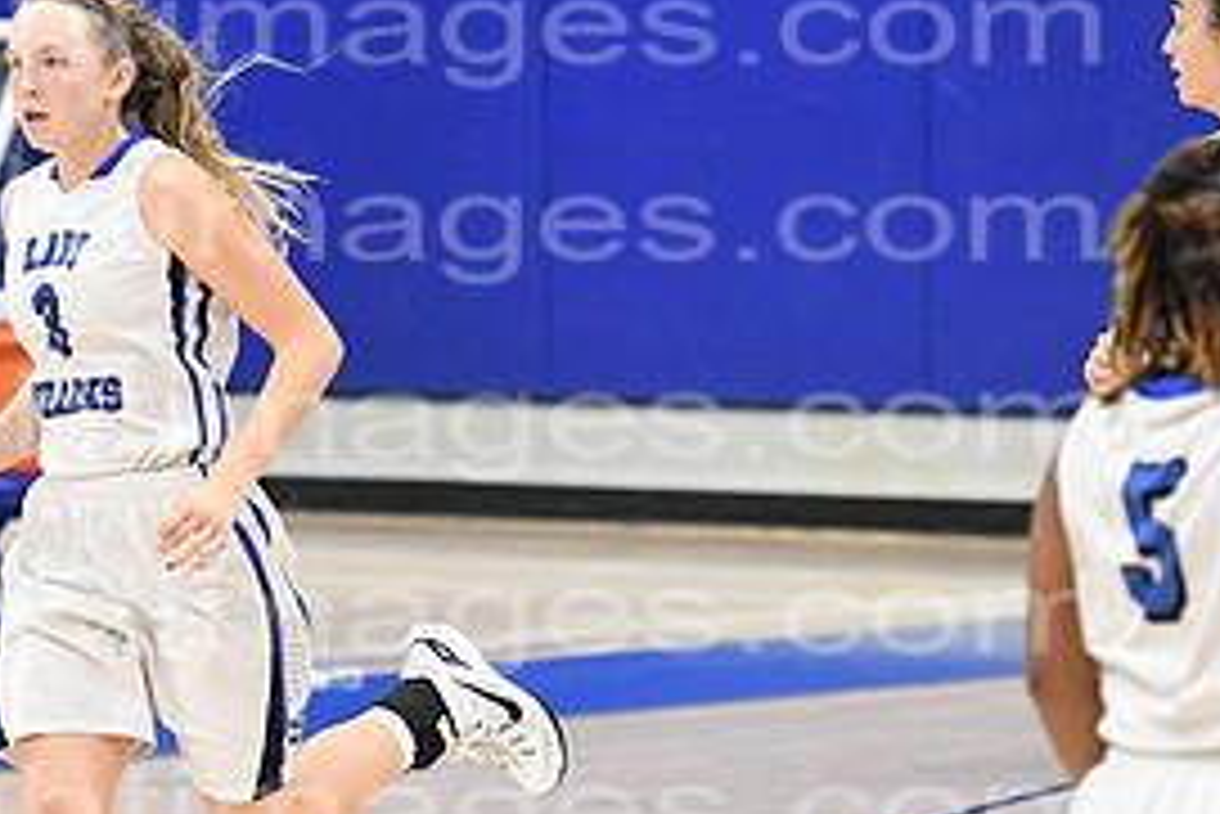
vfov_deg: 3.3
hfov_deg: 4.9
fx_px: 14172
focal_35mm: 418
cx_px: 95
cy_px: 524
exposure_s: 1/640
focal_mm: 130
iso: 5000
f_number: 3.2
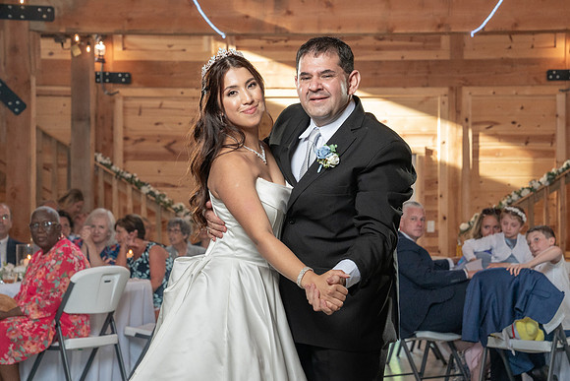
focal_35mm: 78
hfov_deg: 26.0
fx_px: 1232
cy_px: 210
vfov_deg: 17.6
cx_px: 314
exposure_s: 1/200
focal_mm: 70
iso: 2000
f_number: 5.6
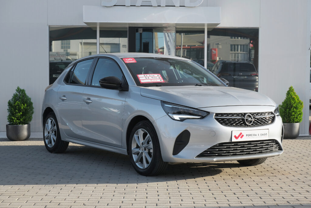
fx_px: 544
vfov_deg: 21.6
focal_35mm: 63
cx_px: 156
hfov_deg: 31.9
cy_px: 104
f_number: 8
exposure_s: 1/160
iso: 160
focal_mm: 42
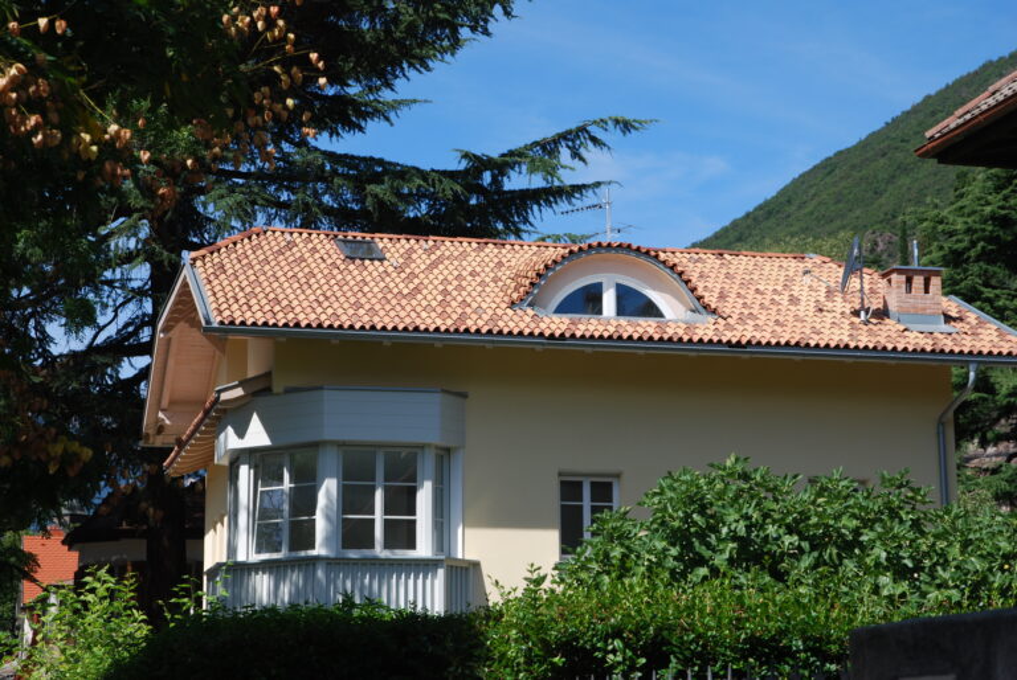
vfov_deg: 19.0
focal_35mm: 72
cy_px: 340
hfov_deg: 28.0
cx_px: 508
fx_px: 2036
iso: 100
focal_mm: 48
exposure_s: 1/200
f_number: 8
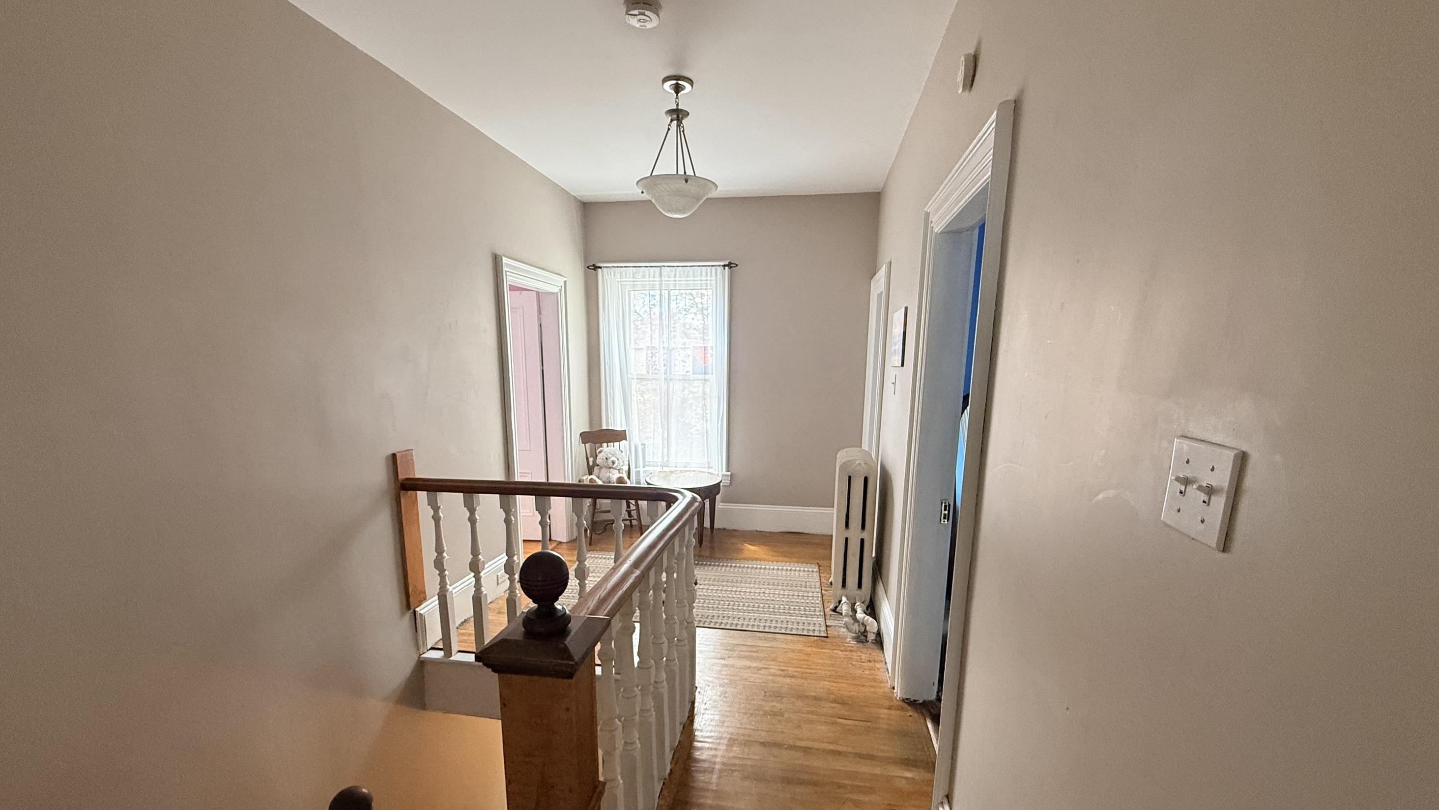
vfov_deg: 66.5
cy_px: 480
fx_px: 611
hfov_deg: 99.4
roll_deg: -0.5
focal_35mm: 16
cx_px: 715
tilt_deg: -11.1
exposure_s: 1/89
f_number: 2.2
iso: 320
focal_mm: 2.22
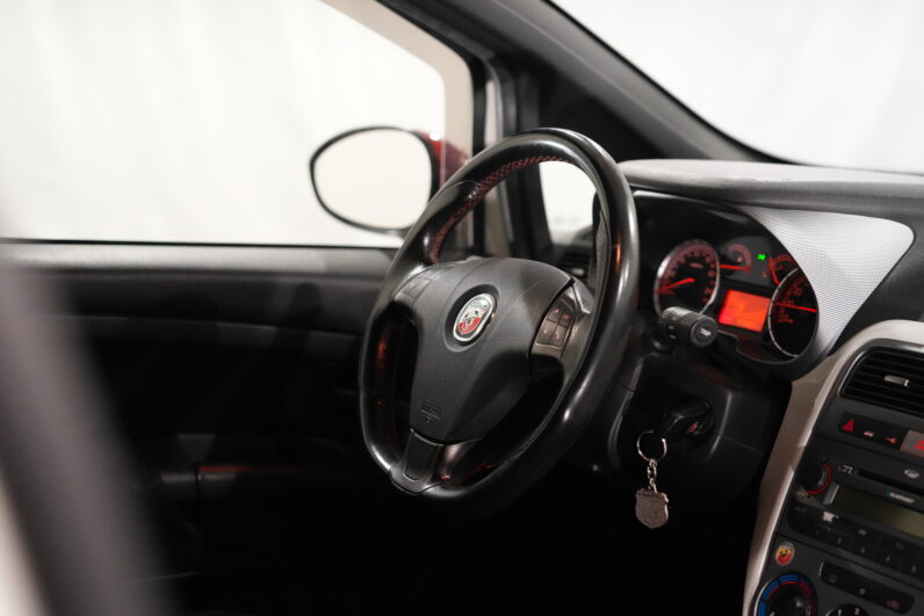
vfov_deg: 19.5
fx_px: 1797
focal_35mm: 70
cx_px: 462
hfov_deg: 28.8
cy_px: 308
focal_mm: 70
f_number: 2.8
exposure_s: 1/500
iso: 8000
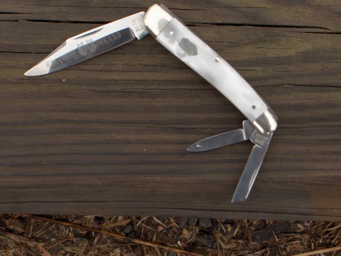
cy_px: 128
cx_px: 170
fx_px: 995
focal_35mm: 101
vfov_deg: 14.6
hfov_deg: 19.4
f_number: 4.4
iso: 151
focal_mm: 20.8
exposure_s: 1/226
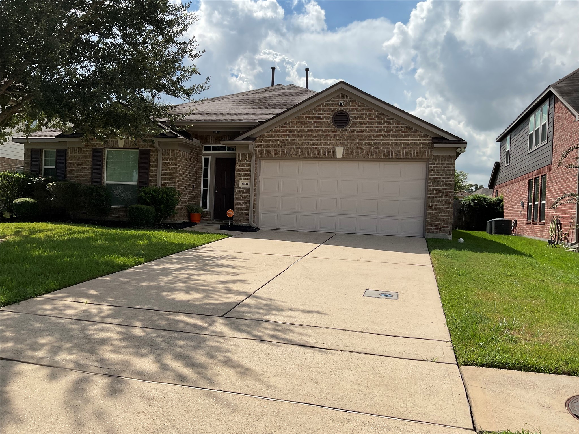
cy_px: 217
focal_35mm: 29
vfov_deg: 48.2
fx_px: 485
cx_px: 290
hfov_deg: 61.7
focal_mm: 3
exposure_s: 1/3534
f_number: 1.8
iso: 16
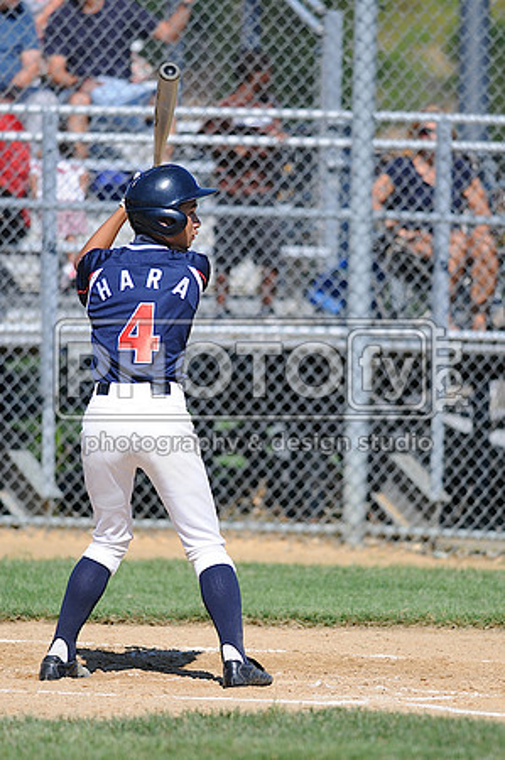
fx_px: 9490
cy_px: 380
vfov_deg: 4.6
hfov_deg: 3.0
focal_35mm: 450
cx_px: 252
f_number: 4
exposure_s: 1/2000
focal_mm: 300
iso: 200
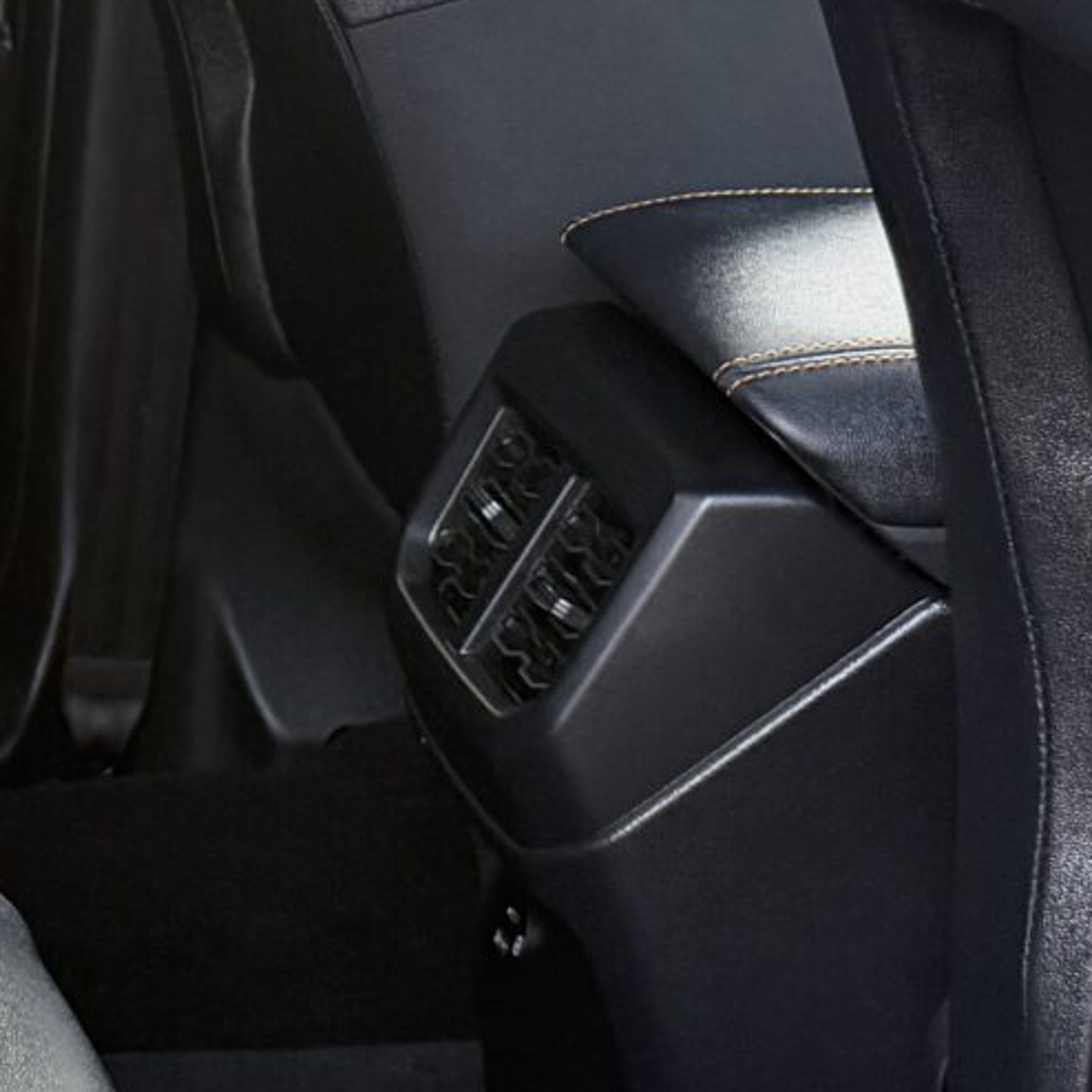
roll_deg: -0.2
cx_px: -592
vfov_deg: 15.8
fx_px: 3926
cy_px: 464
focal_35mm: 110
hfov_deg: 14.6
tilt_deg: -18.5
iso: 320
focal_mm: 6.76
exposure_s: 1/60
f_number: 1.78
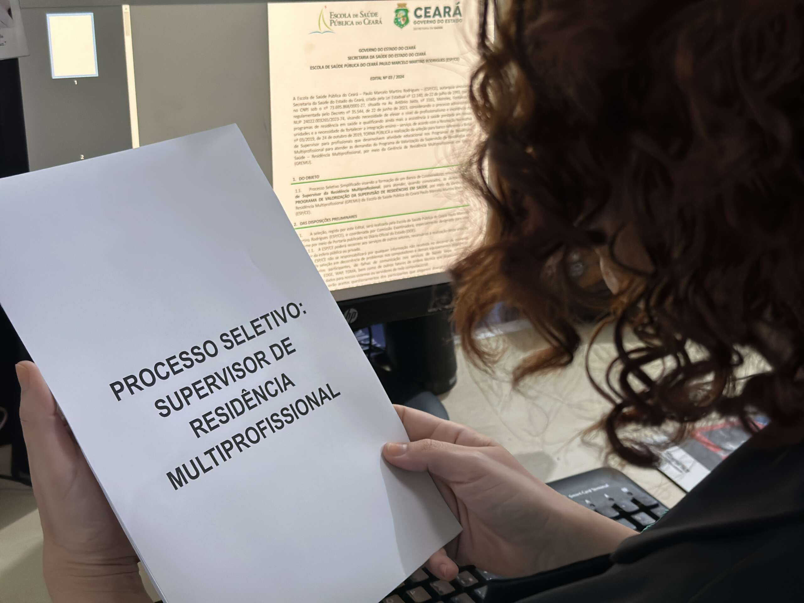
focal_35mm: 48
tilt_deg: -22.3
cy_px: 302
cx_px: 402
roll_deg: -1.8
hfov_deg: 39.7
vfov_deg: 30.3
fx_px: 1115
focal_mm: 6.86
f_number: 1.78
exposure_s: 1/60
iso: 200
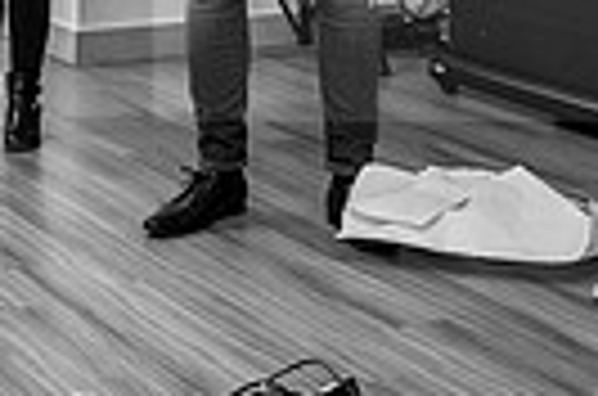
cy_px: -317
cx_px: 157
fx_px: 1740
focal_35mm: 105
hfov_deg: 19.4
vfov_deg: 11.9
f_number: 2.8
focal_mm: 24
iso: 1250
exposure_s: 1/125
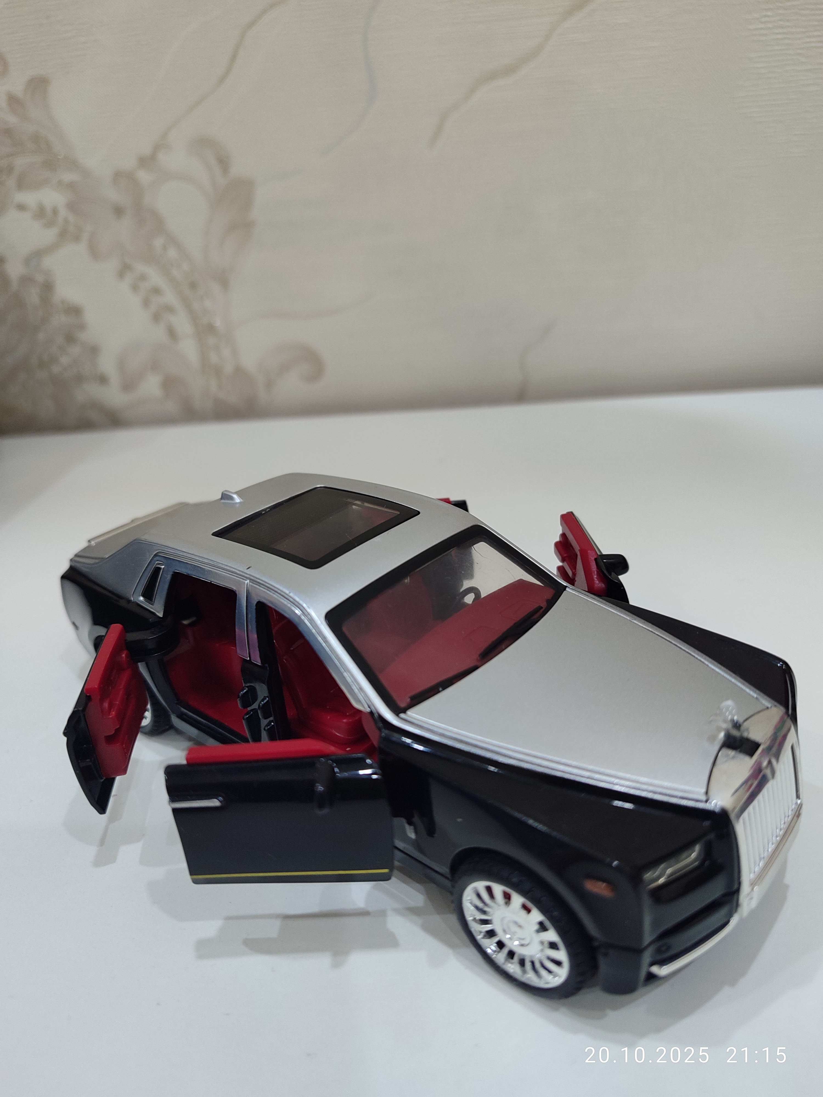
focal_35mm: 25
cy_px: 548
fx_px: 793
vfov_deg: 69.4
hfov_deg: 54.9
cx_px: 412
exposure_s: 1/33
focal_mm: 5.95
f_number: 1.89
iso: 837
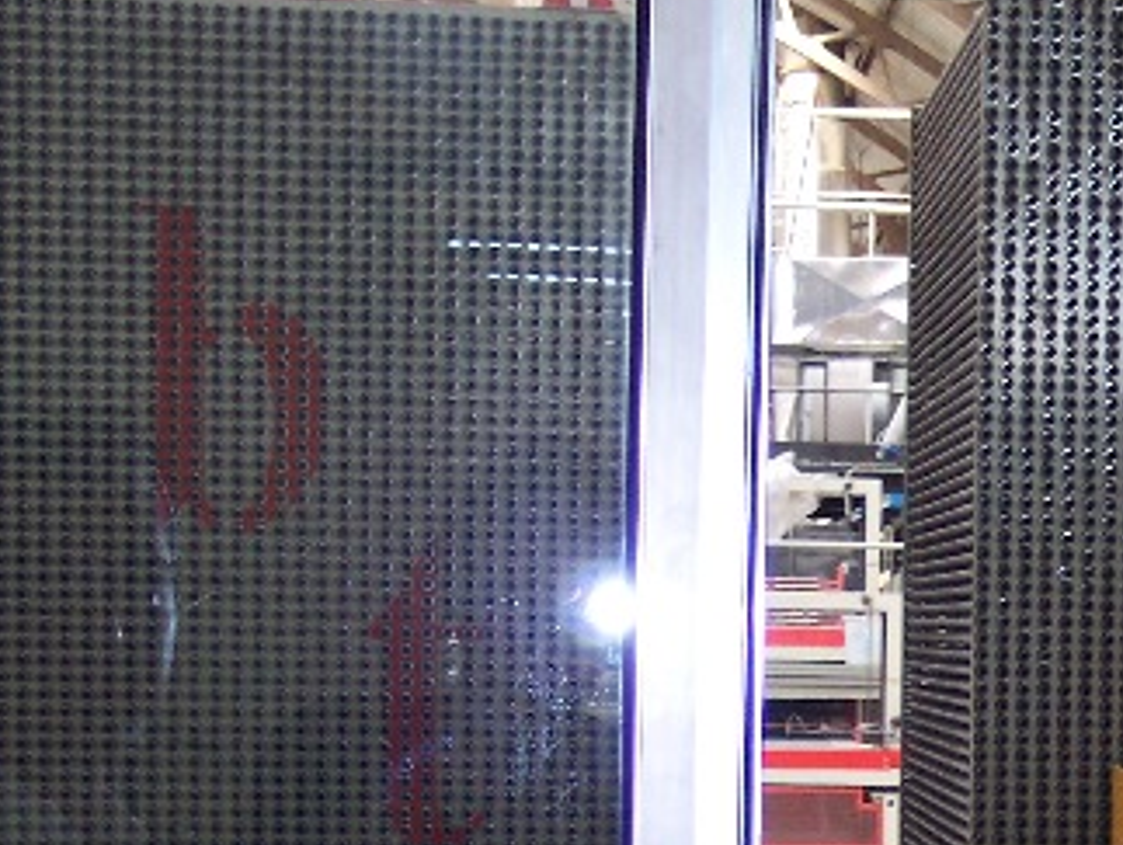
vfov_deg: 15.5
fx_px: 3053
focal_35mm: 94
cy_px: 821
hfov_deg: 19.9
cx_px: 1234
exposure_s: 1/30
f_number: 2.8
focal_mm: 8
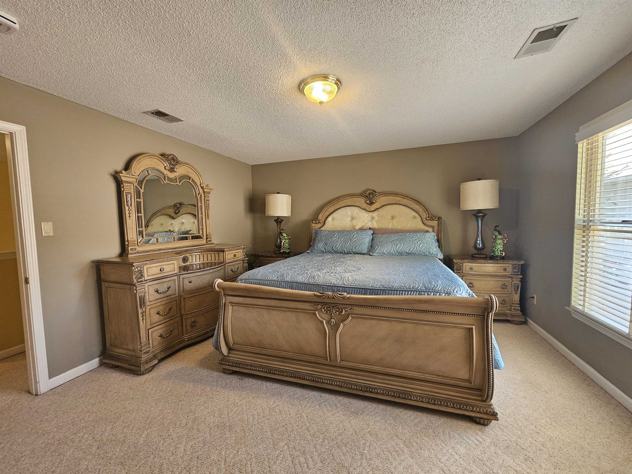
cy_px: 237
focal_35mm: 13
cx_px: 316
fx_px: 237
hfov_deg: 106.2
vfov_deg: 89.9
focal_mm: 2.2
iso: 200
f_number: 2.2
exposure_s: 1/60
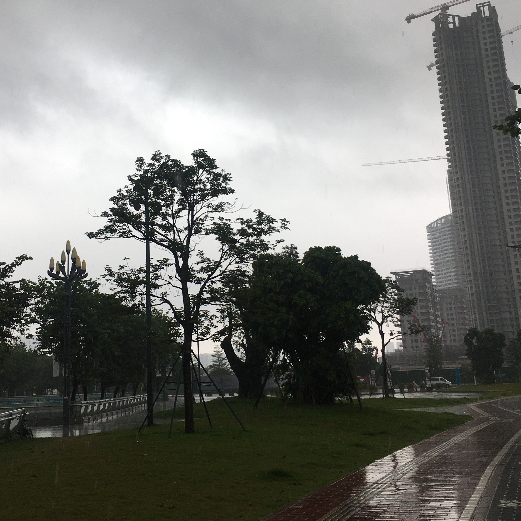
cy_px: 186
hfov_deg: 37.3
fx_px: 766
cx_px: 198
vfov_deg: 37.3
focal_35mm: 45
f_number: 2.2
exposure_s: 1/506
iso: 25
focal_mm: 4.15
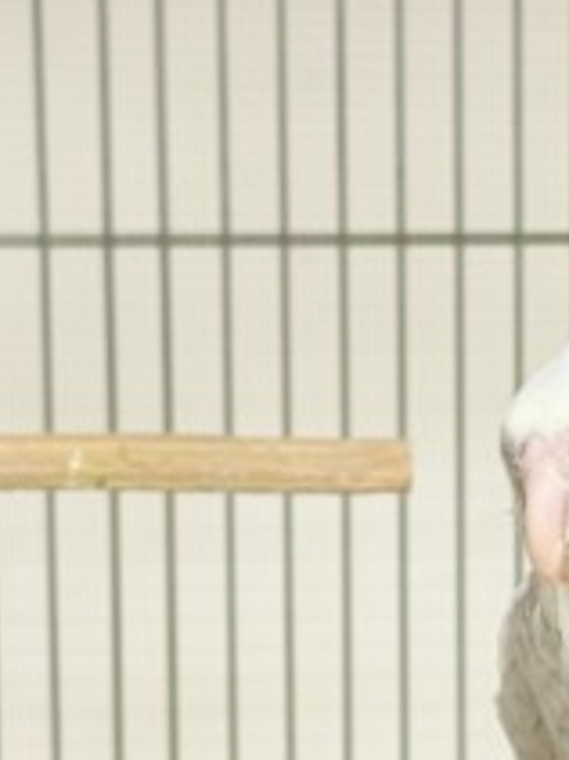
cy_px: 674
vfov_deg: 12.4
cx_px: 511
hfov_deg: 9.3
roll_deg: +0.8
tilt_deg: -7.0
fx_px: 3466
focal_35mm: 158
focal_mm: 5.96
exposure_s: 1/50
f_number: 1.6
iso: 80
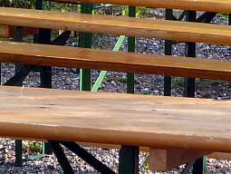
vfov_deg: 3.5
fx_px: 2880
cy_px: 11
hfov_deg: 4.6
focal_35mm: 431
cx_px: 63
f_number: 4.4
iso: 80
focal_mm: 14.2
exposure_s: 1/125
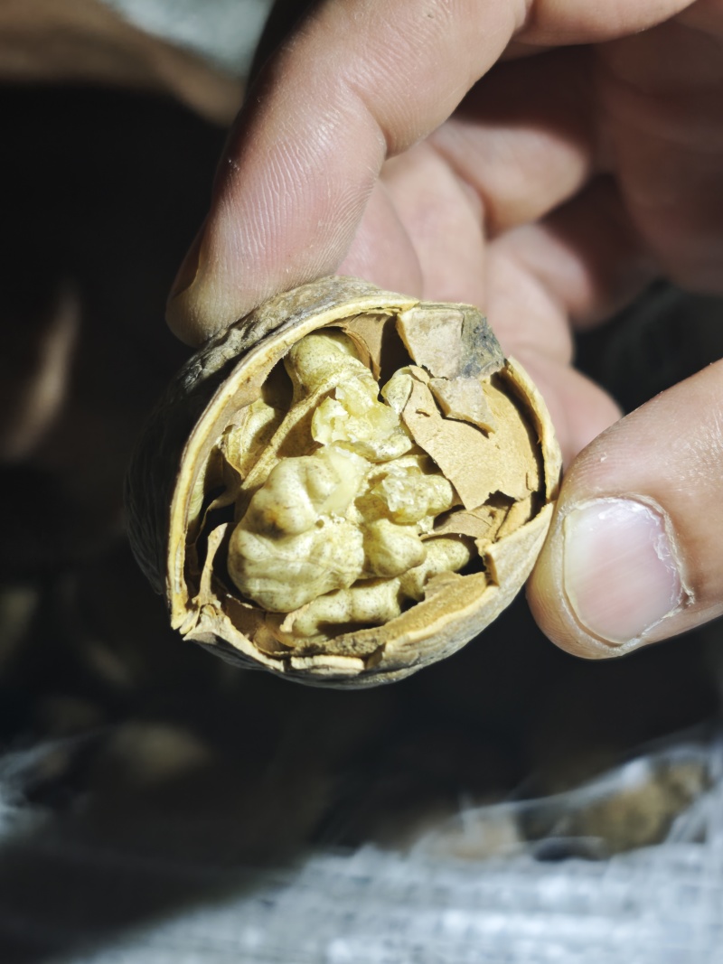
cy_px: 482
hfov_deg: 22.2
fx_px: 1838
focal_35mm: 66
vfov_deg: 29.4
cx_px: 362
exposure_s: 1/100
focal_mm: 6.68
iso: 160
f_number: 1.44
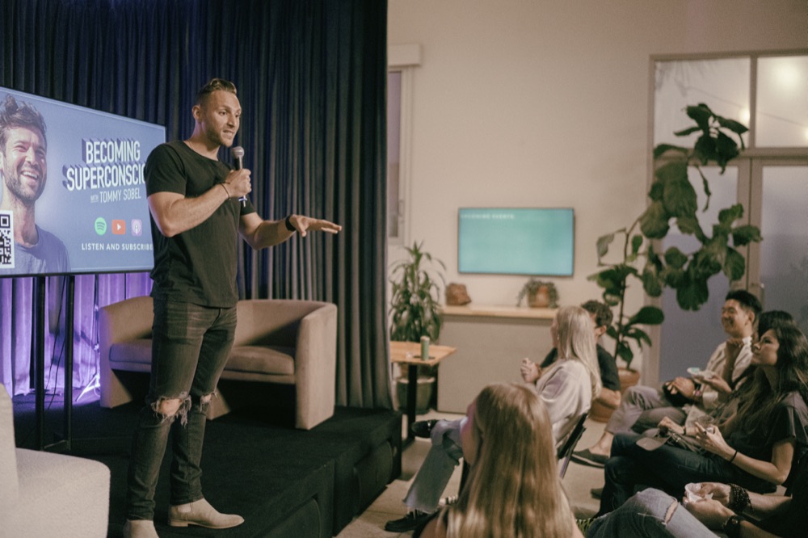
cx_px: 404
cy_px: 269
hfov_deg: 54.5
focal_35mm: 35
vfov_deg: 37.8
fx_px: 785
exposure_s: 1/400
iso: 5000
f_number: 1.4
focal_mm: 35
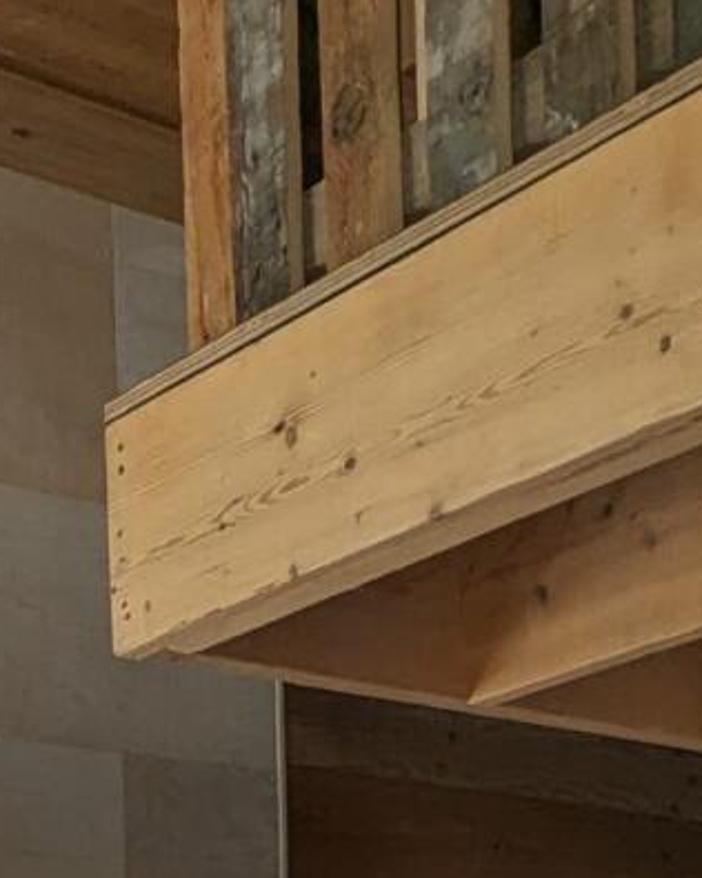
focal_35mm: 79
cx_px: -178
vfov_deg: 20.2
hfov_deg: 18.3
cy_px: 1383
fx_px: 2052
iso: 60
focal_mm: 2.35
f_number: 2.2
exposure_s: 1/113
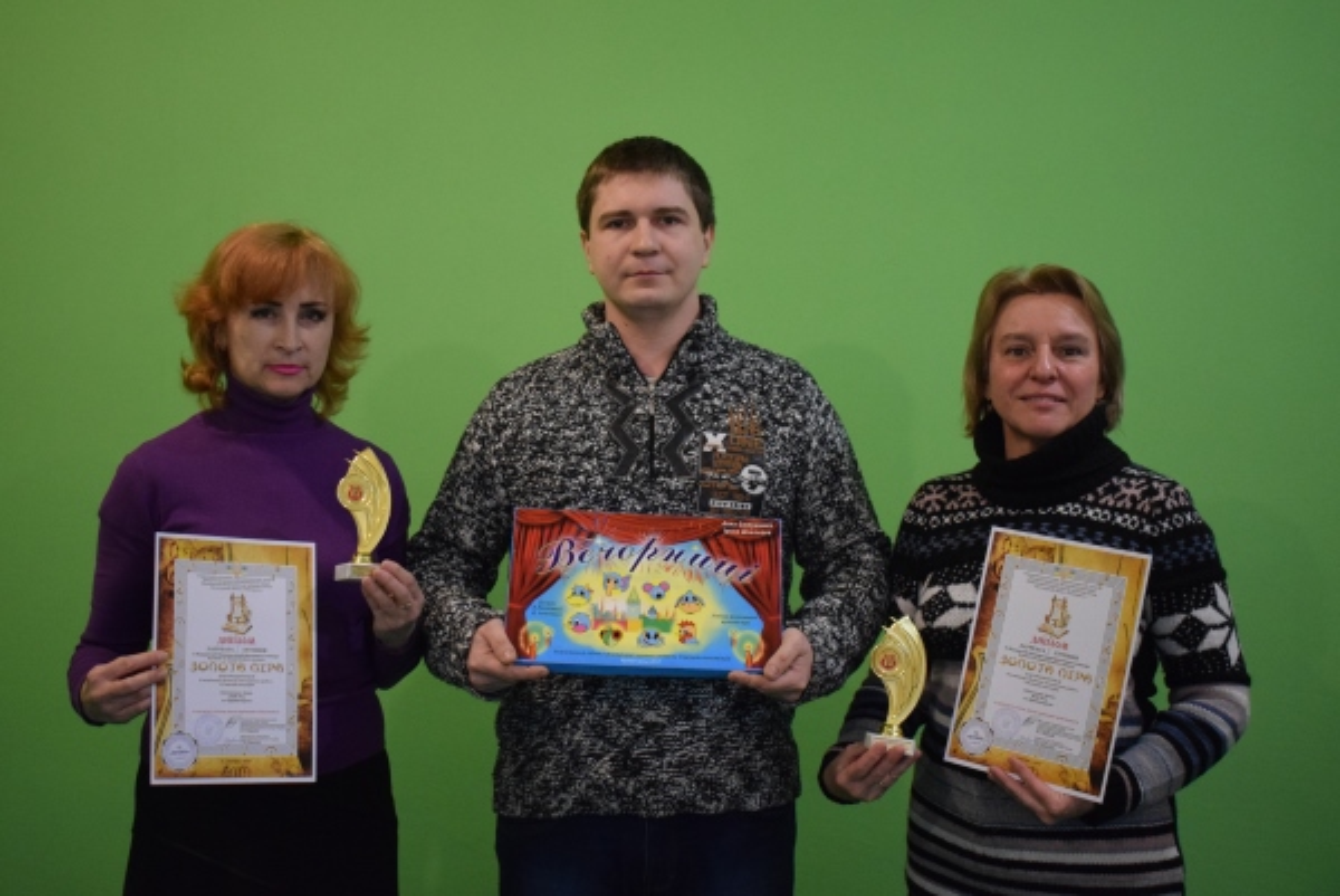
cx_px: 670
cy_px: 448
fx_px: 1620
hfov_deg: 44.9
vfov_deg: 30.9
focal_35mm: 44
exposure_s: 1/125
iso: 3200
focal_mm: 29
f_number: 4.2
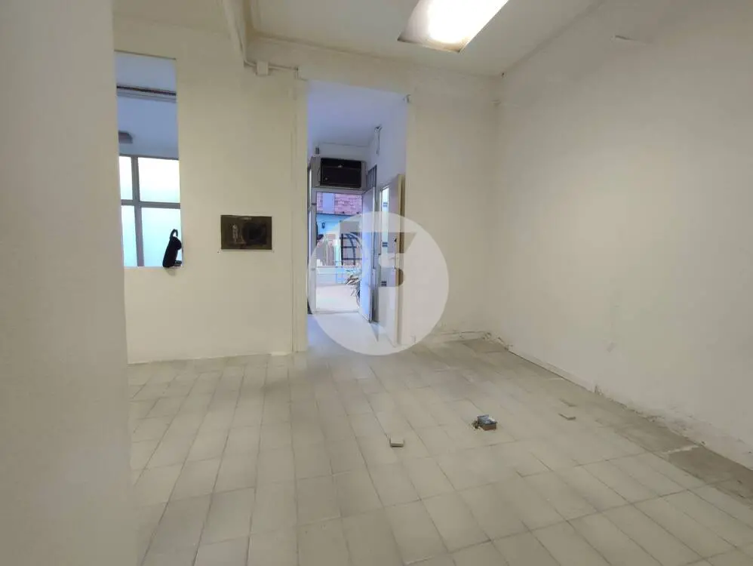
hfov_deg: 94.5
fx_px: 348
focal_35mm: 16
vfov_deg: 78.2
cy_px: 283
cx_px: 376
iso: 334
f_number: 2.2
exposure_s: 1/50
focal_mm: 1.65
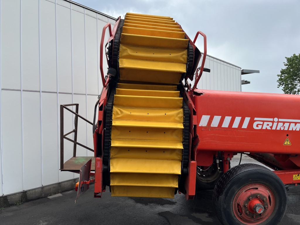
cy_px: 112
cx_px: 150
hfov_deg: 67.3
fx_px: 225
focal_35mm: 26
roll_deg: +1.3
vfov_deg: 53.1
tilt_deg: -0.2
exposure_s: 1/1748
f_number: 1.6
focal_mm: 5.1
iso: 50
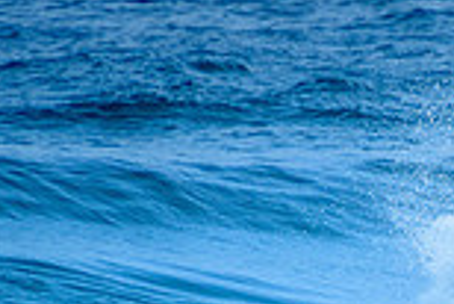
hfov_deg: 1.1
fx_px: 23251
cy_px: 389
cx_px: 602
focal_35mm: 1842
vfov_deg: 0.7
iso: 450
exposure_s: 1/1250
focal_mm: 400
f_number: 5.6
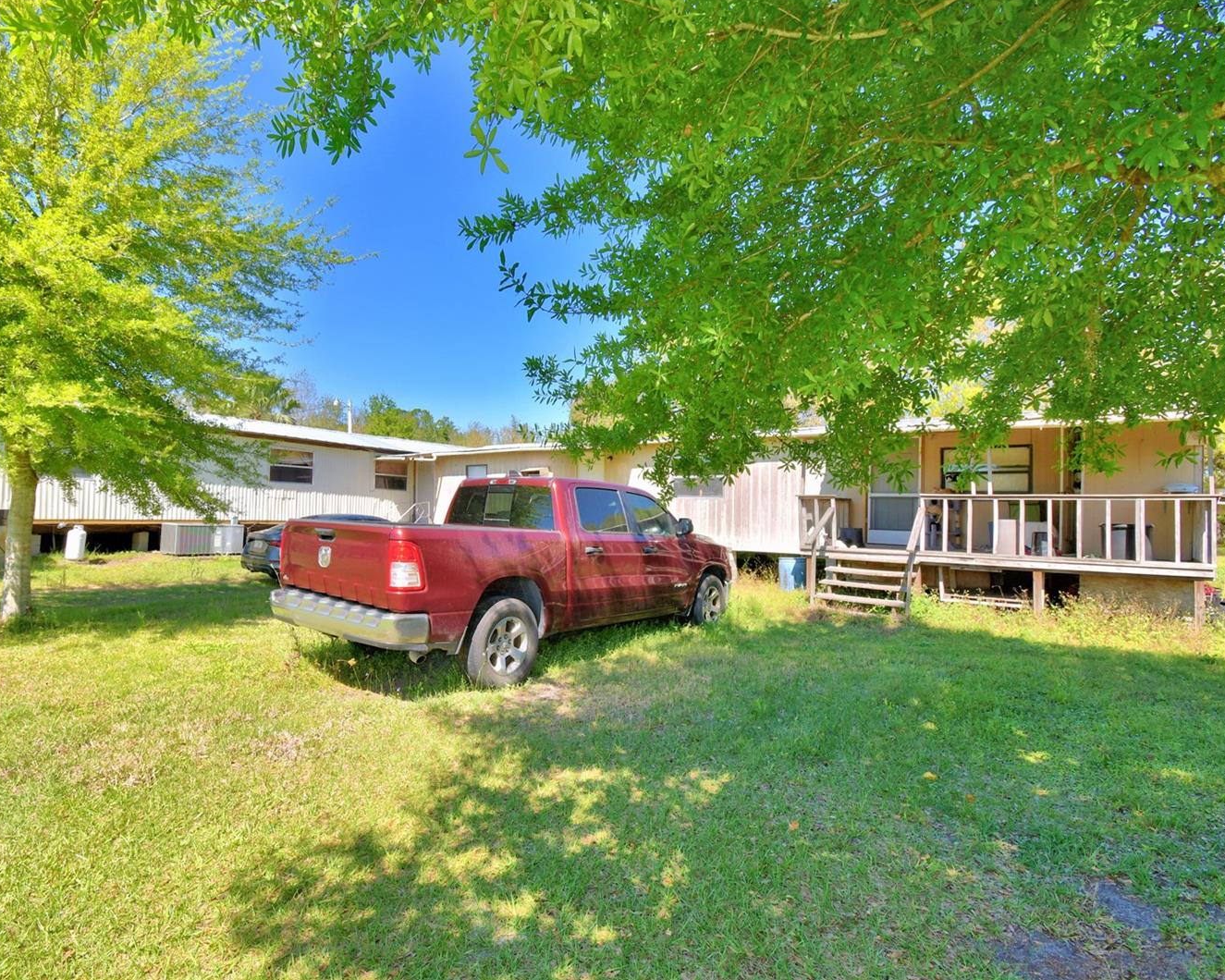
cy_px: 488
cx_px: 566
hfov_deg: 89.5
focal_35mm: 17
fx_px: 616
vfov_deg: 77.0
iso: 100
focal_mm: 10
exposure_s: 1/250
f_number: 8
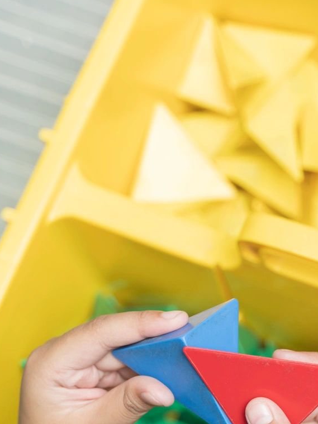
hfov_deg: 11.1
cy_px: 327
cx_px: 443
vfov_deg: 15.2
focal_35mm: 129
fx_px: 1581
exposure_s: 1/200
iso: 400
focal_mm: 48
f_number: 2.8
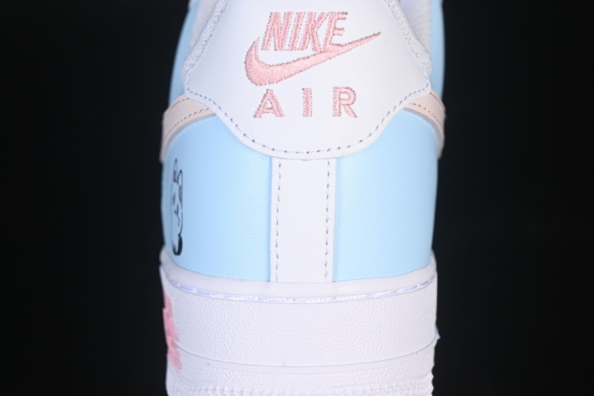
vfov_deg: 18.2
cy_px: 198
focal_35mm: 75
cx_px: 297
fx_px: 1237
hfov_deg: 27.0
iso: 160
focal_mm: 50
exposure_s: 1/80
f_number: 7.1
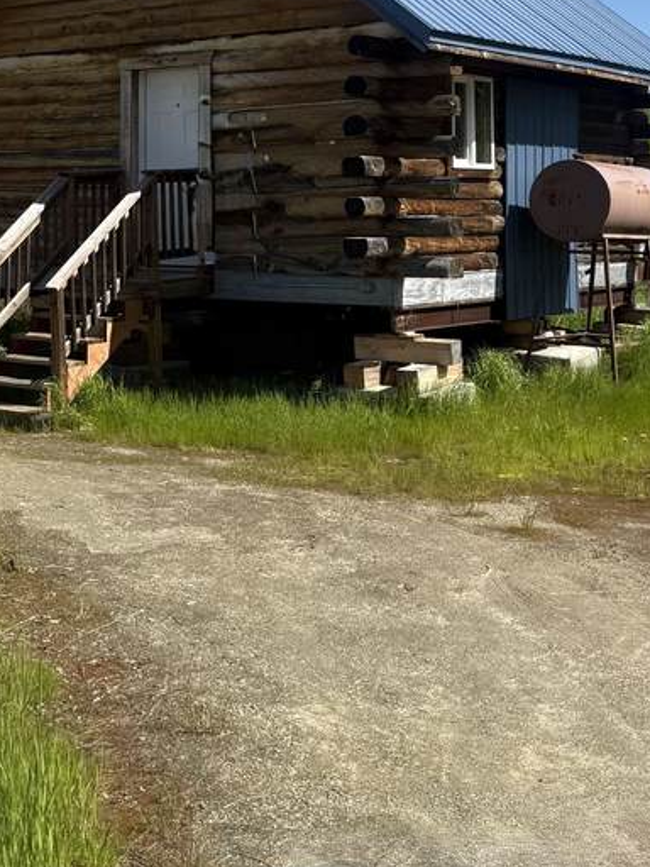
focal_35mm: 45
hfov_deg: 31.6
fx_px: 1127
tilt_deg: +2.9
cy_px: 117
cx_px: 166
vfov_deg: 39.6
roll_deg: +1.4
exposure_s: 1/4167
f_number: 1.78
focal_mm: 6.76
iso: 80
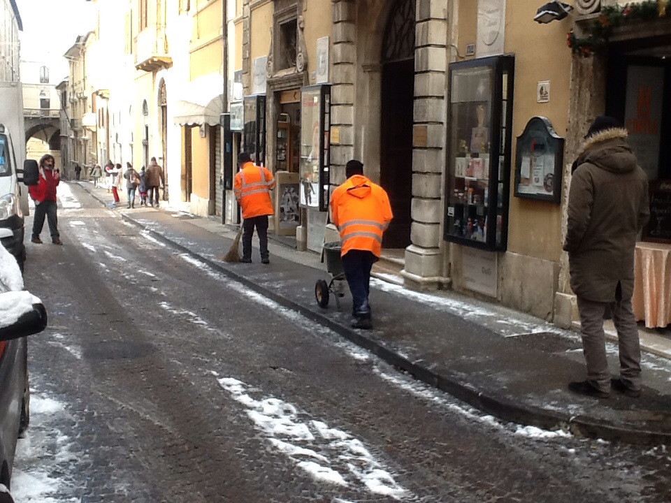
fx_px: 853
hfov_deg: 42.9
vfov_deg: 32.9
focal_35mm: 44
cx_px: 336
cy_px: 252
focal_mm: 2.03
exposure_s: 1/159
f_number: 2.4
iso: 40
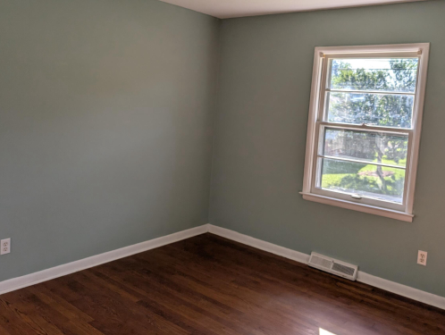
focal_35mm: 32
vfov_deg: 44.1
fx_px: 412
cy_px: 138
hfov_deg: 56.7
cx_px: 225
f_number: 1.68
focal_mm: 6.9
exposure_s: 1/208
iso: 23
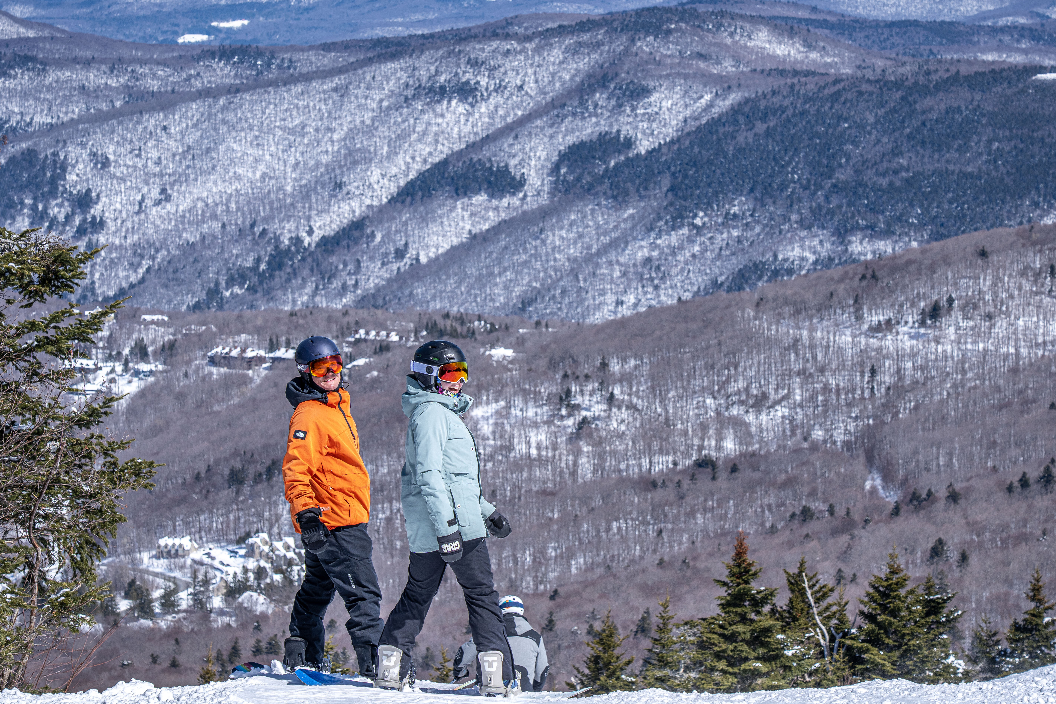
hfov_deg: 21.2
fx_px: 2816
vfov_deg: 14.3
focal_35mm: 96
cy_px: 352
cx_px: 528
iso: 125
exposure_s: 1/500
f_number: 8
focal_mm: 96
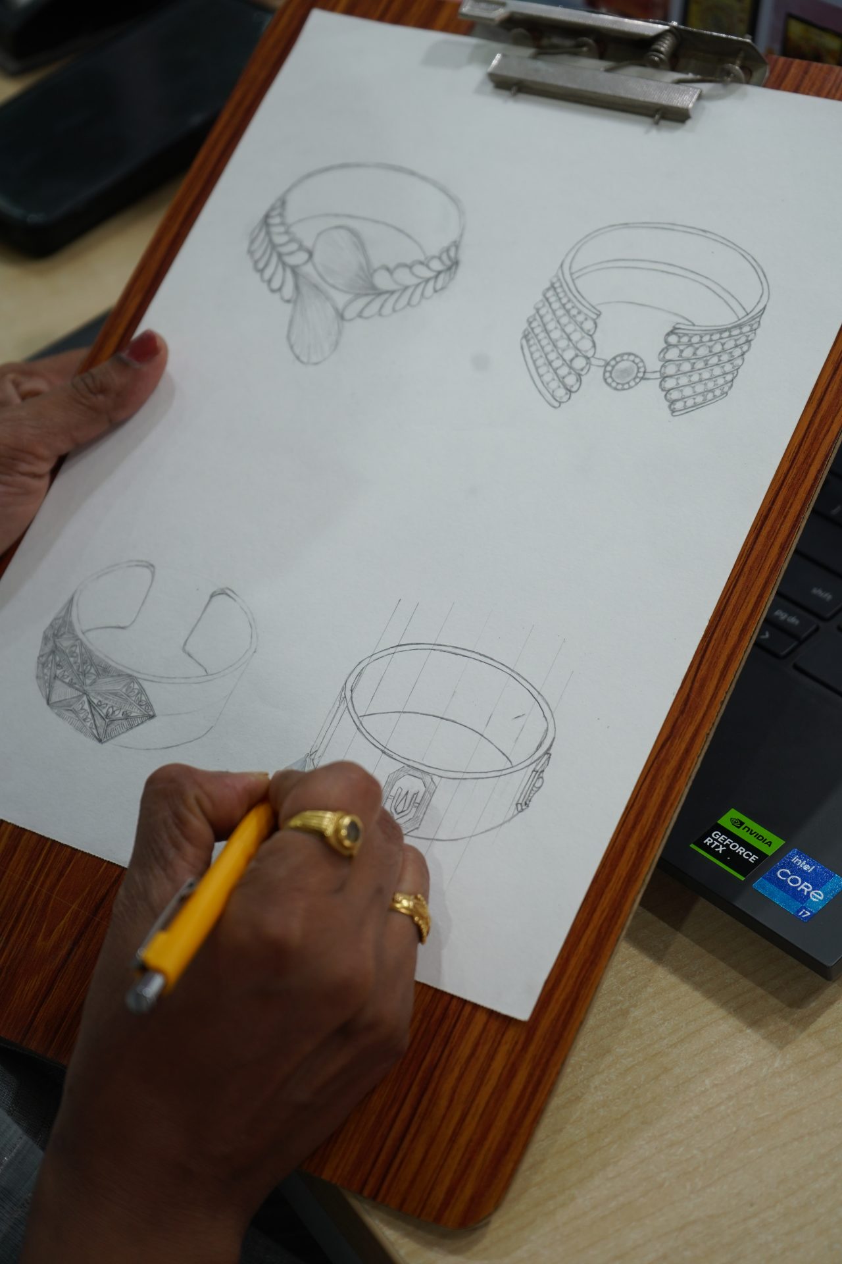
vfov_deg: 31.4
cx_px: 421
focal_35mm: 64
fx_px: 2245
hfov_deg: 21.2
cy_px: 632
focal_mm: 64
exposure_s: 1/100
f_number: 5.6
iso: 640
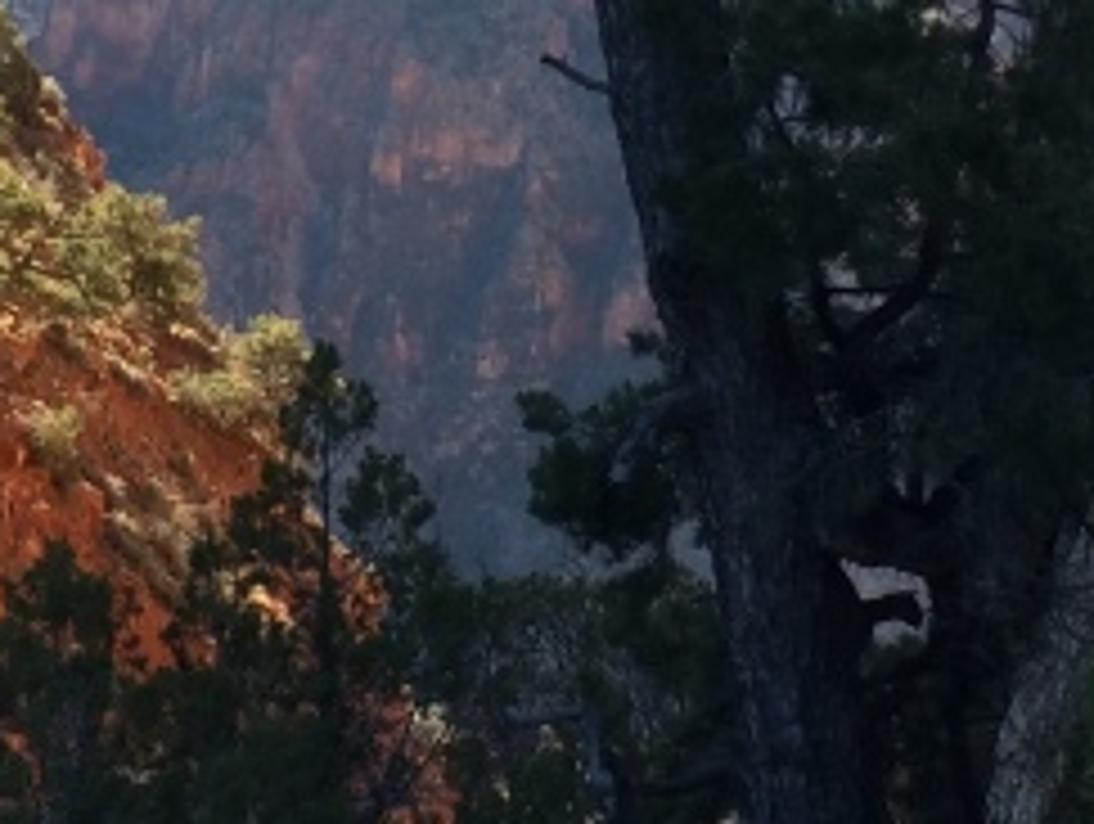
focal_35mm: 122
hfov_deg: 16.1
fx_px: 3861
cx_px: 437
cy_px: -504
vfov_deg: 11.5
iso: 32
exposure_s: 1/406
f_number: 2.2
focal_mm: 4.15
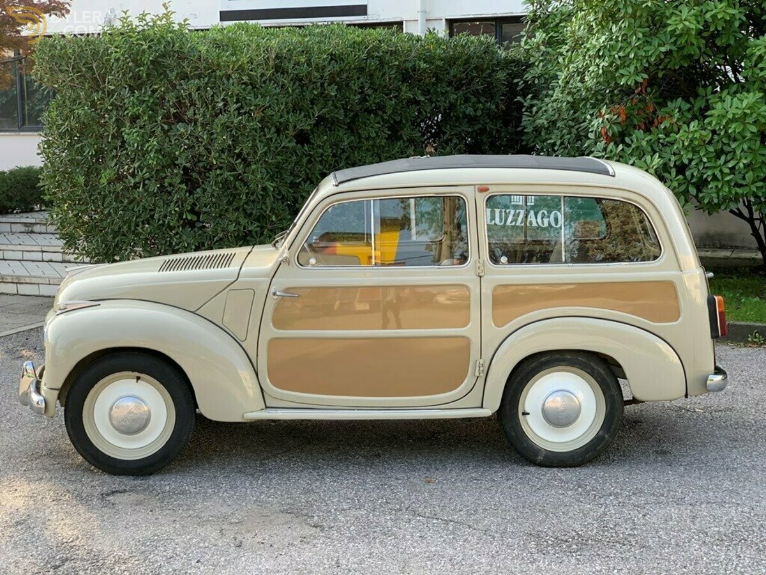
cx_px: 383
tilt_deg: -7.0
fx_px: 1151
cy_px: 288
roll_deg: -0.1
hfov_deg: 36.8
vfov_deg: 28.0
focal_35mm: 52
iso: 16
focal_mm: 6
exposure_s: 1/122
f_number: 2.4
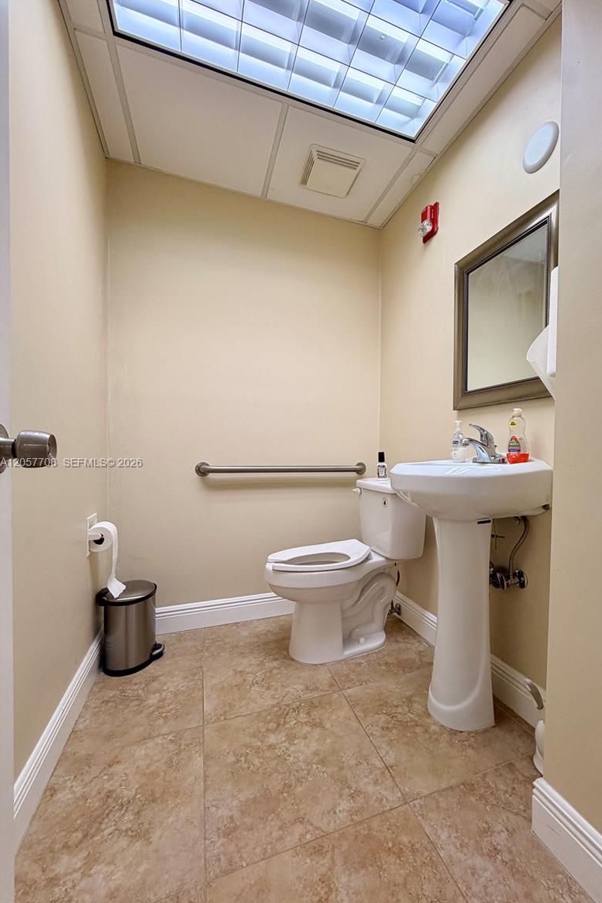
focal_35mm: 15
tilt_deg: -1.3
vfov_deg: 100.4
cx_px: 347
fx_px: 376
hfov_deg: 76.8
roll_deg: -0.2
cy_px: 464
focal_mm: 2.22
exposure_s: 1/120
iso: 125
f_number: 2.2
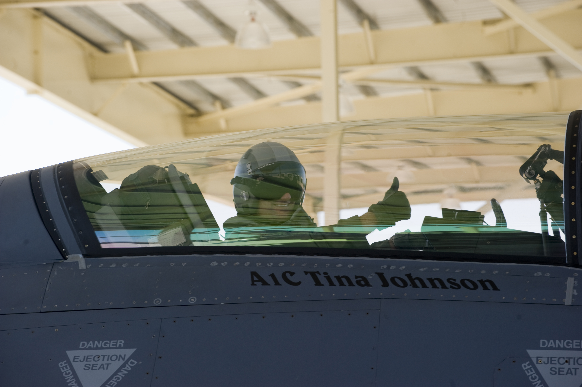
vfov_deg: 7.6
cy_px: 194
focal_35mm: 180
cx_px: 291
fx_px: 2908
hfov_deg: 11.4
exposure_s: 1/250
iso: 400
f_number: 9
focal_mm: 180
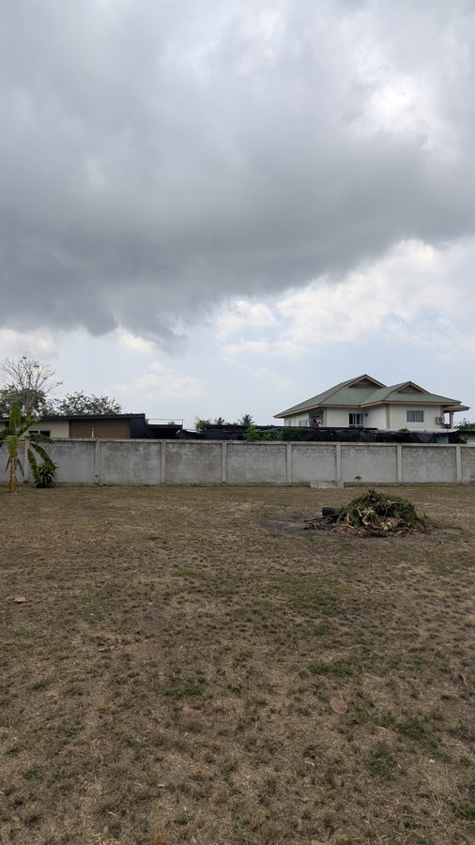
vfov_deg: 92.7
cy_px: 419
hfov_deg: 60.7
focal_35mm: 18
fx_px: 403
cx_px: 200
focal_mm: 2.02
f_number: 1.7
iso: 48
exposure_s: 1/3165
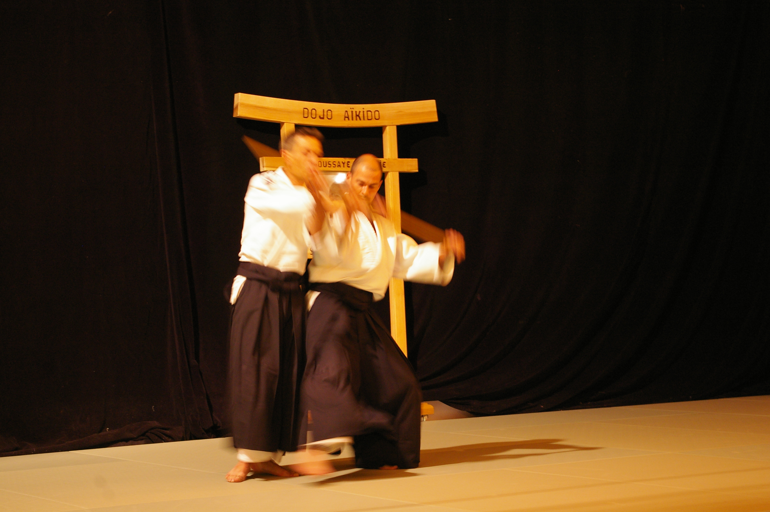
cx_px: 385
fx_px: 1603
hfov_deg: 27.0
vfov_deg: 18.1
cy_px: 256
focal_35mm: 75
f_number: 5.6
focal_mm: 50
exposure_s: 1/10
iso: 800
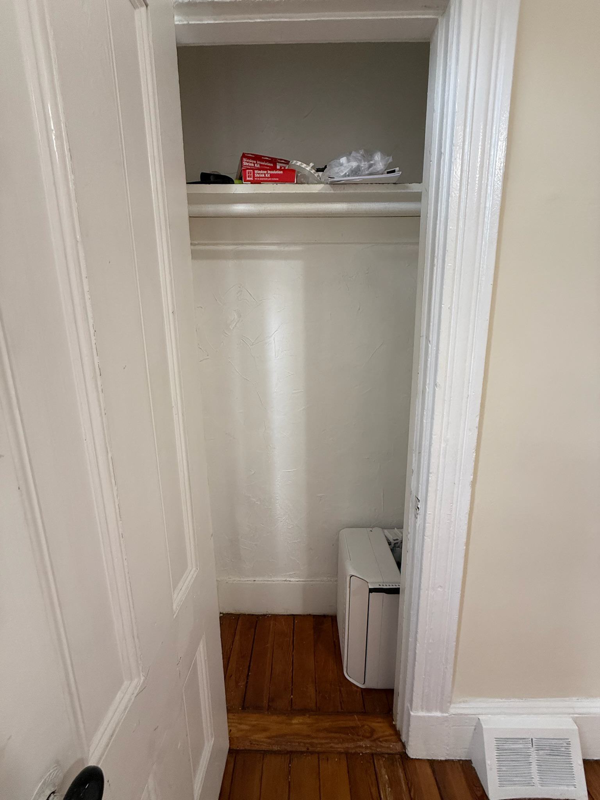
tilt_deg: -9.7
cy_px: 400
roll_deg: -0.2
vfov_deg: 102.1
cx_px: 300
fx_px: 324
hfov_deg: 85.7
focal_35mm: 14
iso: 320
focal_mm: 2.22
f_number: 2.2
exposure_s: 1/120
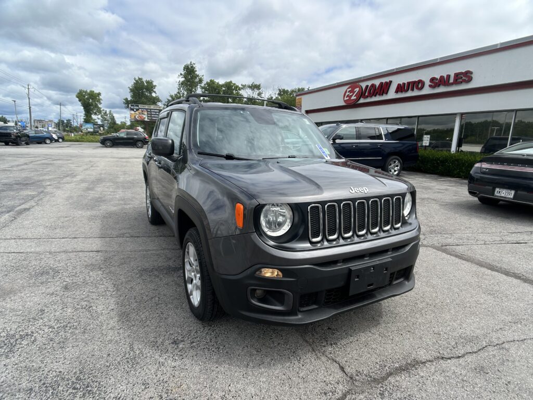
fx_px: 400
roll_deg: -1.4
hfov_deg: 67.3
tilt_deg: -12.4
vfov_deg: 53.1
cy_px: 200
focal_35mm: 26
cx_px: 266
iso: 50
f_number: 1.5
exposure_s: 1/3831
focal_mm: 5.7
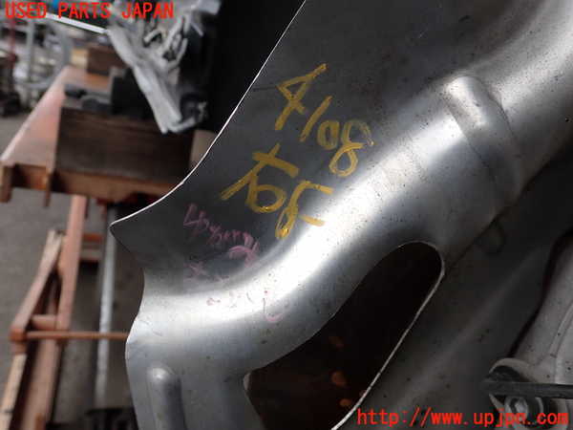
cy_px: 215
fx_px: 497
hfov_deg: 60.0
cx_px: 286
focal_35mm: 30
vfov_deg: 46.8
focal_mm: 5.4
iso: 100
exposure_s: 1/320
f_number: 3.2
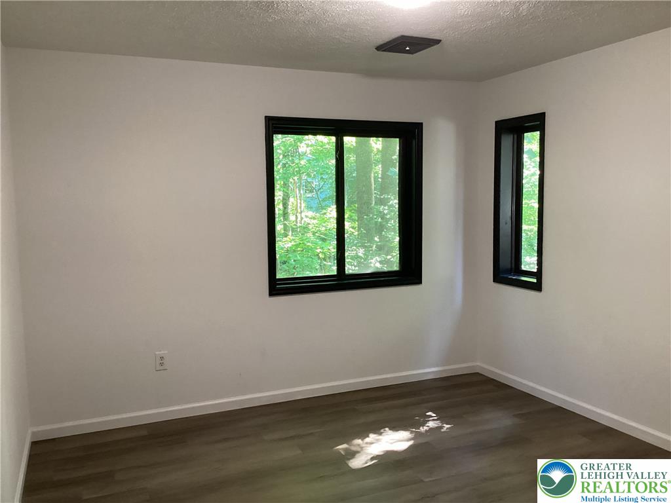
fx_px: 601
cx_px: 336
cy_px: 252
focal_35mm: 31
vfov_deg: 45.4
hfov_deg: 58.4
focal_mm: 3.3
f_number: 2.4
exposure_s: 1/50
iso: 320
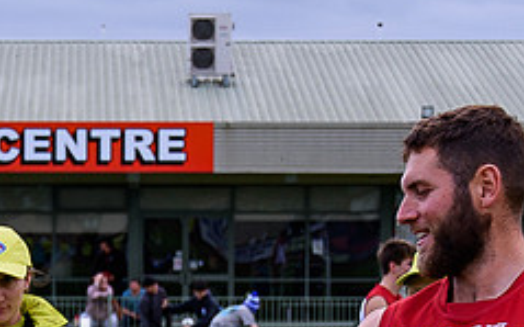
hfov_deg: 7.5
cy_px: 377
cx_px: 36
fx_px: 3967
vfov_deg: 4.7
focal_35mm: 278
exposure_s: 1/400
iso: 100
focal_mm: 30
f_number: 3.5
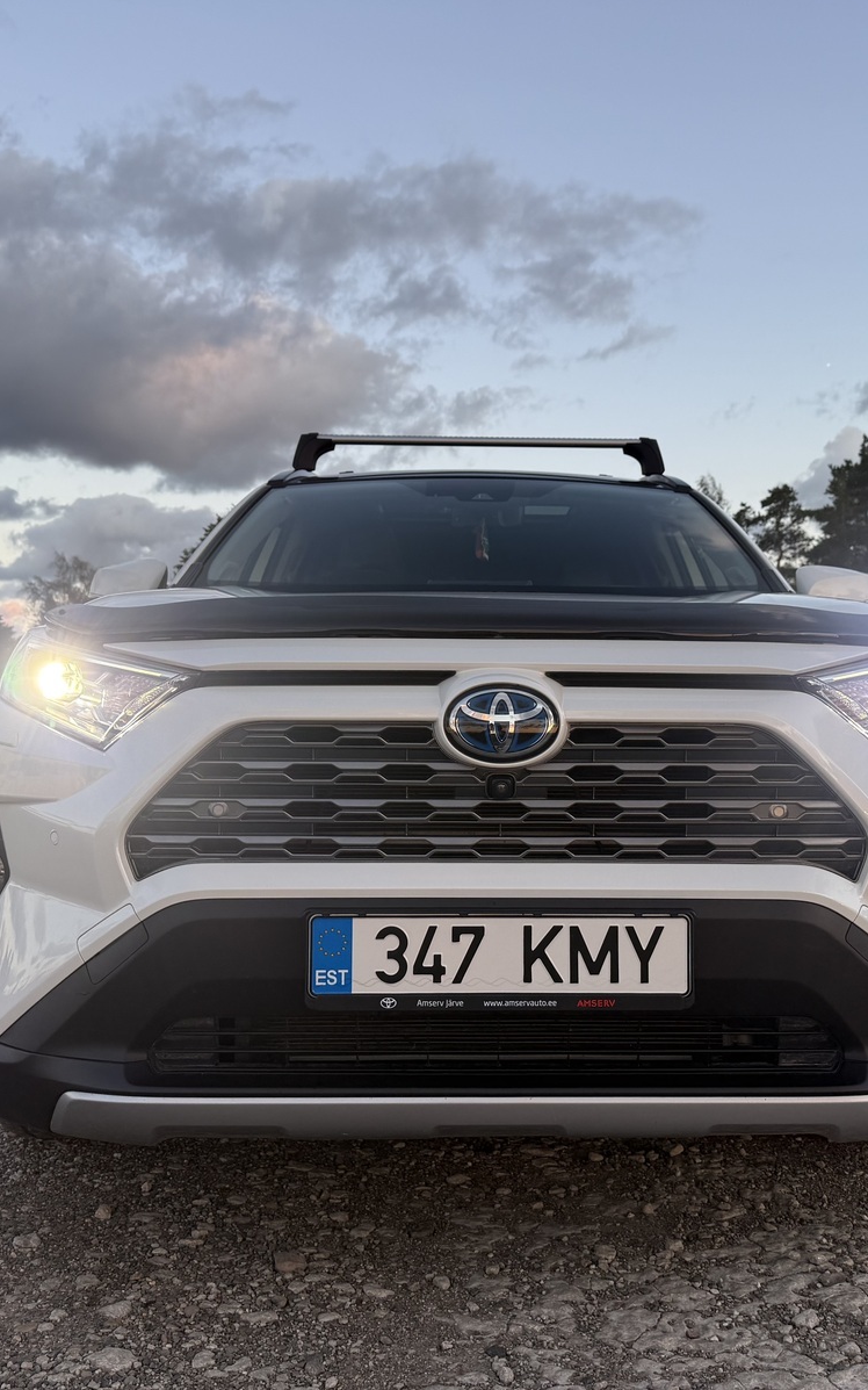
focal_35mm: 34
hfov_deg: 37.2
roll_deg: +0.4
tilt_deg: +0.8
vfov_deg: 56.7
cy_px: 696
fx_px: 1287
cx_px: 499
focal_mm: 6.76
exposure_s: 1/524
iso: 80
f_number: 1.78
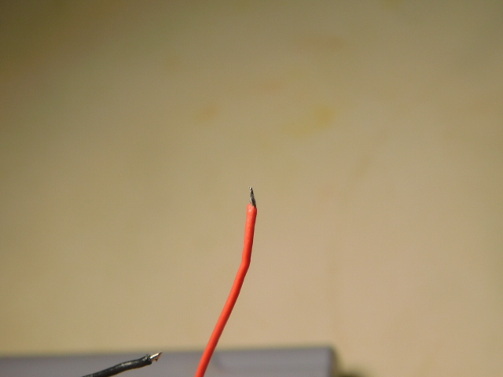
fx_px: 1322
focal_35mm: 91
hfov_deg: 21.5
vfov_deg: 16.2
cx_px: 252
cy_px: 188
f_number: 4.5
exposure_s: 1/80
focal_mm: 16.1
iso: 125
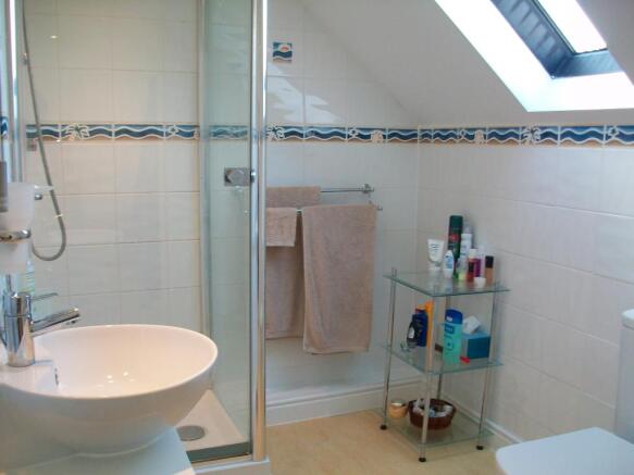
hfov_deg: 54.0
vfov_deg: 41.8
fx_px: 623
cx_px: 317
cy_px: 238
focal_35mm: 34
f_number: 2.8
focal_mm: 5.7
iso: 120
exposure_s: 1/40
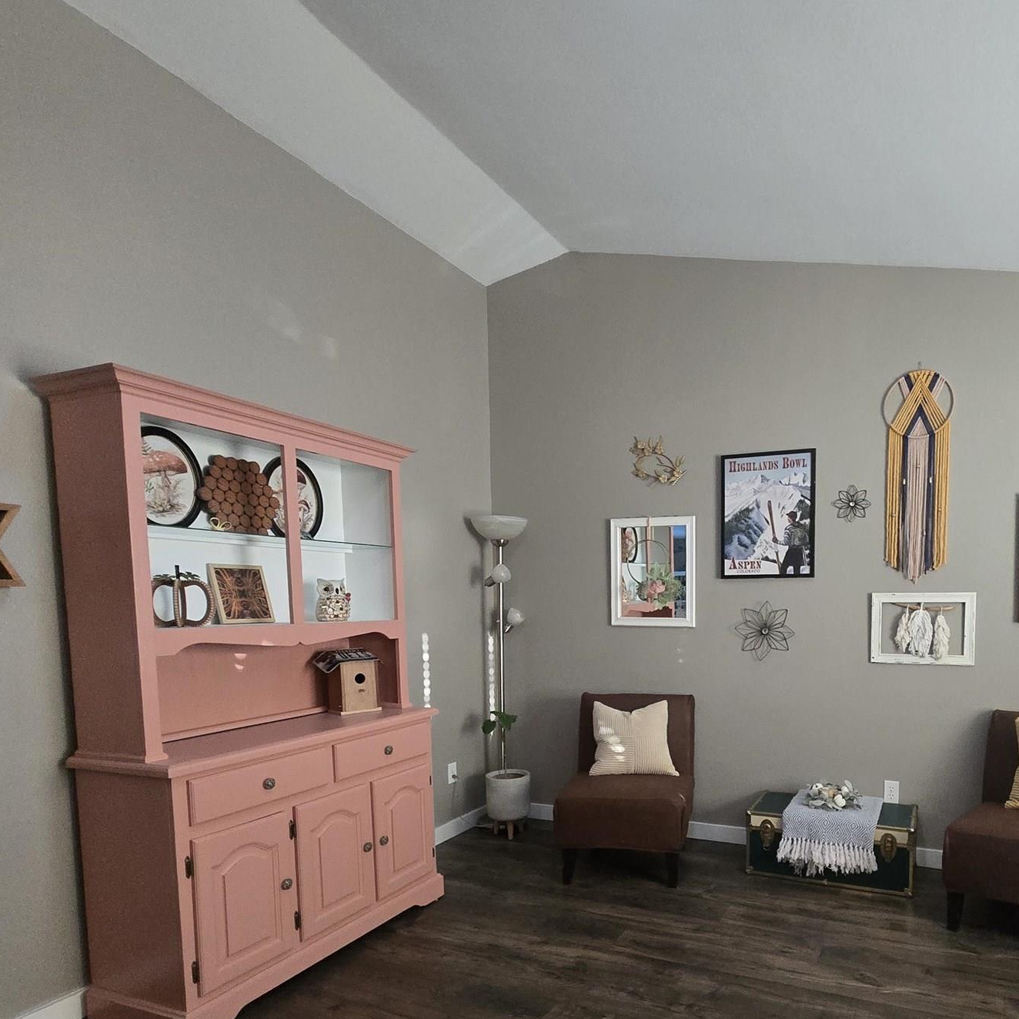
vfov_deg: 73.2
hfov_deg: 73.3
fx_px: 666
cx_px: 649
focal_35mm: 20
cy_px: 653
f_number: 2.2
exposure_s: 1/60
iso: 800
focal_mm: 2.2
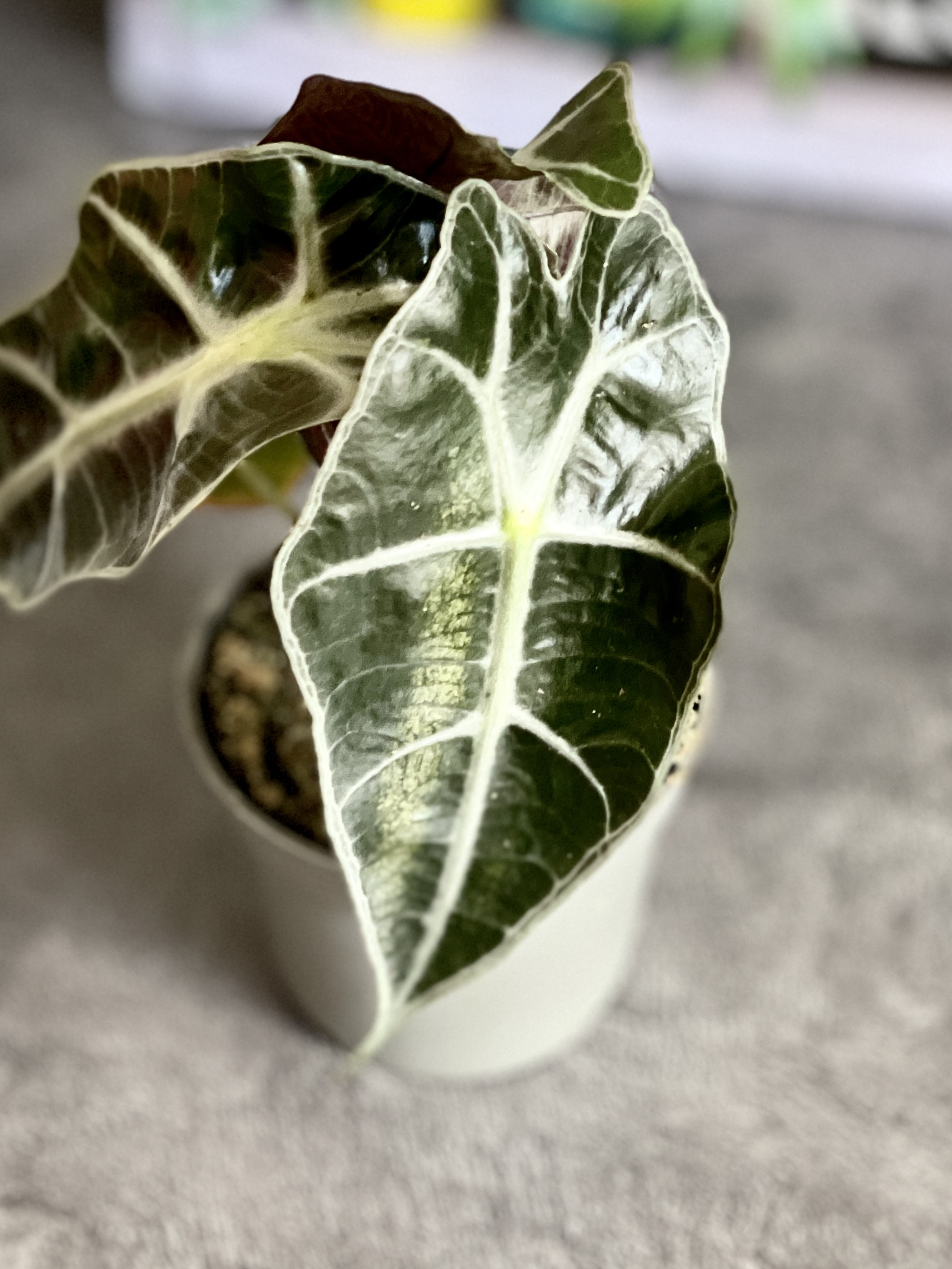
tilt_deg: -42.9
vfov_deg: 15.5
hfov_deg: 11.7
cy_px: 392
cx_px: 302
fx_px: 4657
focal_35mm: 127
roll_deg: +3.7
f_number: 2.2
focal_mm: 7.5
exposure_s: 1/40
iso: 250
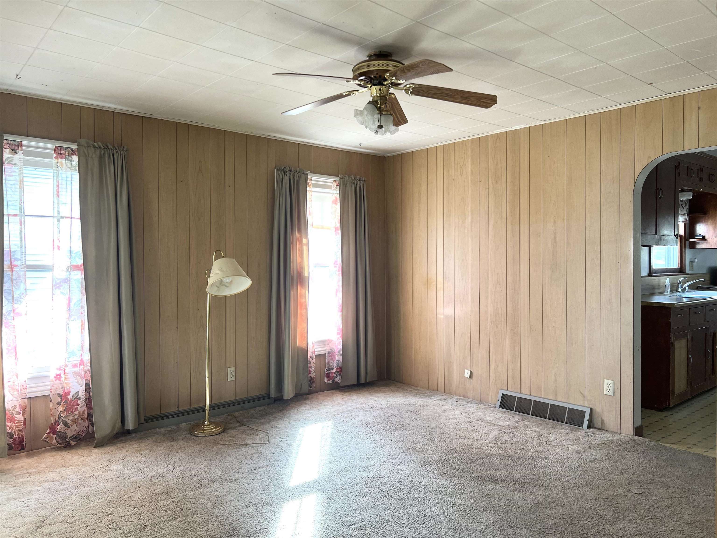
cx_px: 358
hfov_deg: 67.3
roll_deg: +0.6
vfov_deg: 53.1
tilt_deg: -1.7
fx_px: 539
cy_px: 269
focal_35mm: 26
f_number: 1.5
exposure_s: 1/121
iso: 80
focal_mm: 5.7
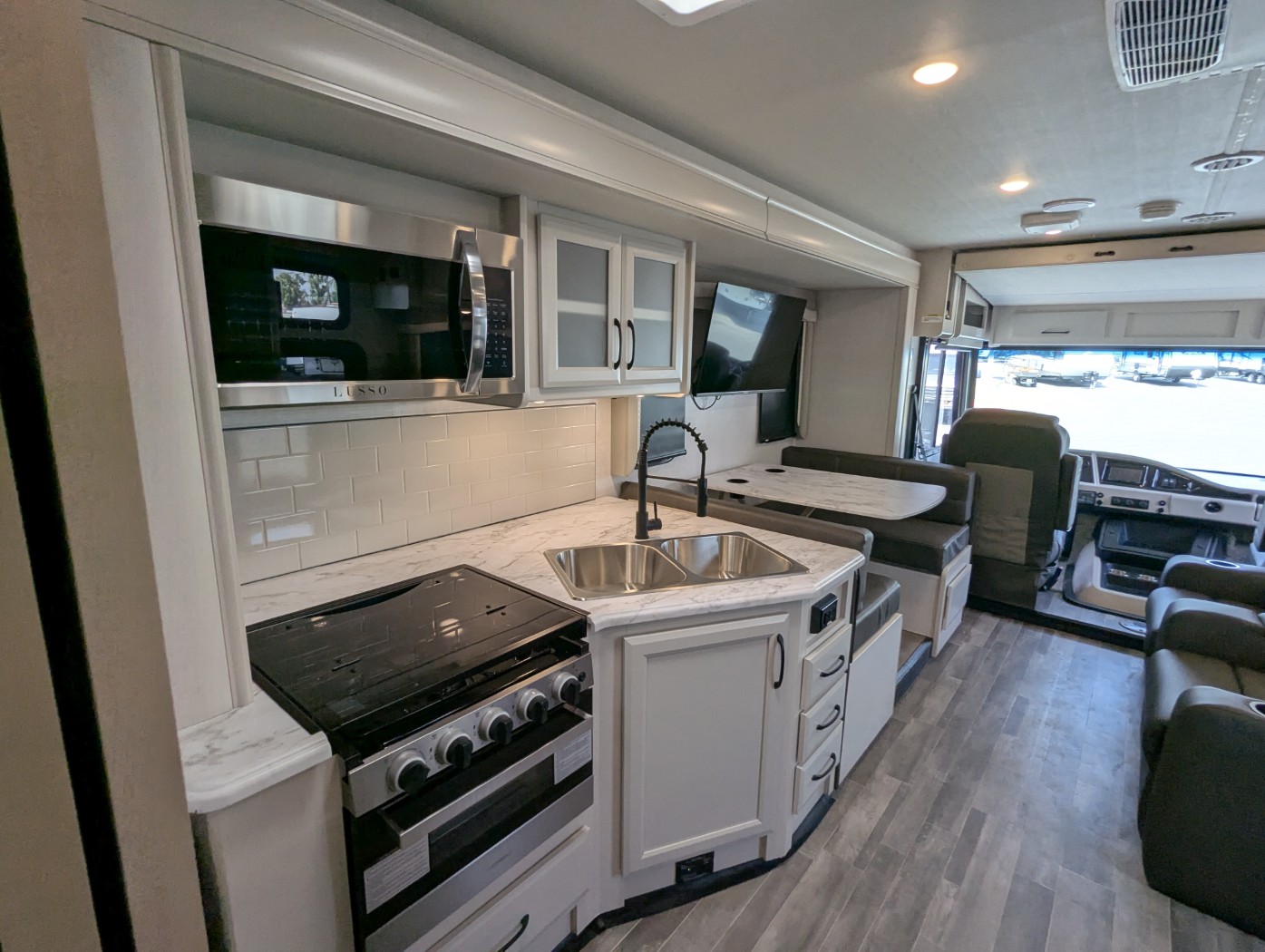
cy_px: 476
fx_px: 585
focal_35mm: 16
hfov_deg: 94.4
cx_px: 632
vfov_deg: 78.2
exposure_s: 1/174
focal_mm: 2.35
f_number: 2.2
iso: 122
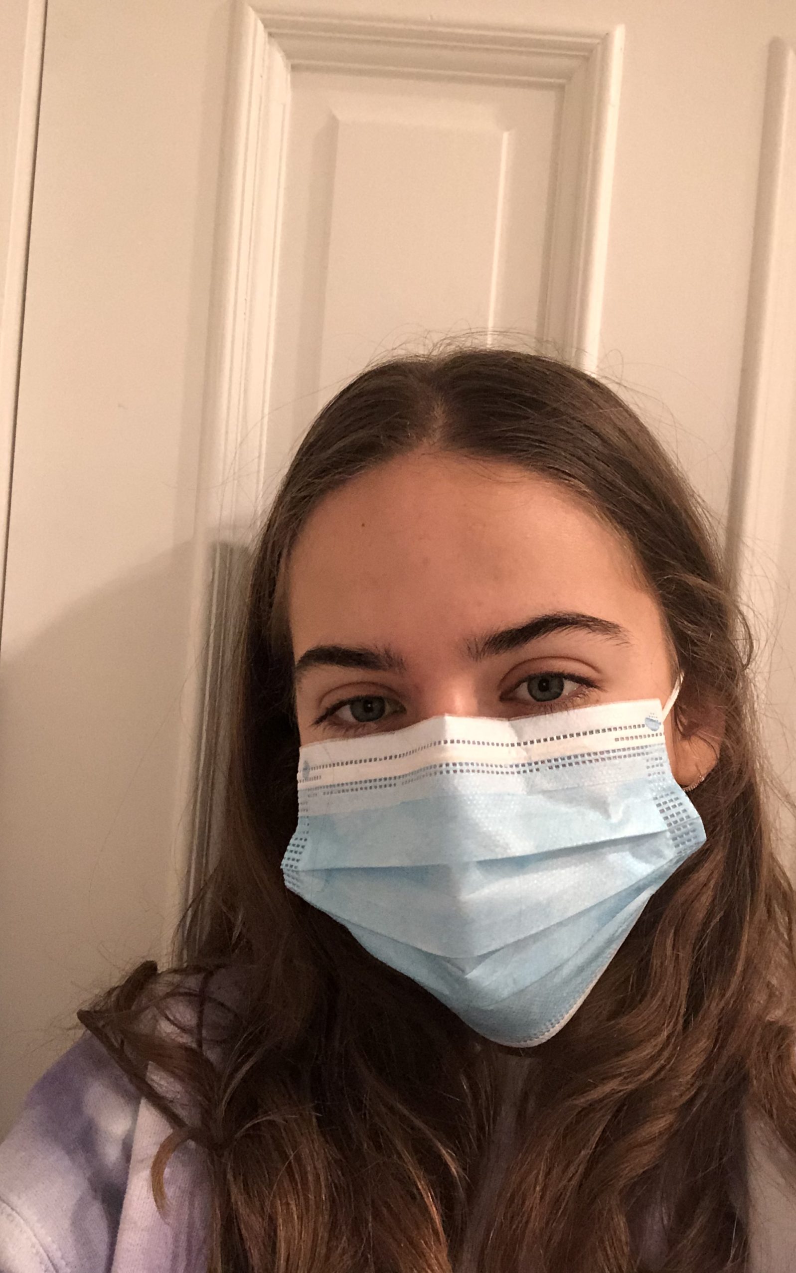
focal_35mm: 34
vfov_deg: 56.7
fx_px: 1180
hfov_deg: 37.2
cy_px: 637
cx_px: 463
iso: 320
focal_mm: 2.87
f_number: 2.2
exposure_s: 1/60
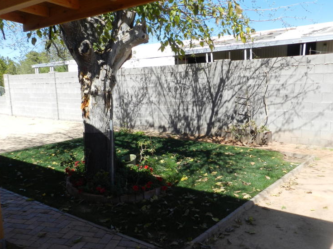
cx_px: 168
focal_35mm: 32
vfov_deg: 44.1
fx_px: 308
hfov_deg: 56.8
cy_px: 138
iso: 160
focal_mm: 4
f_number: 3.4
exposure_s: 1/1000
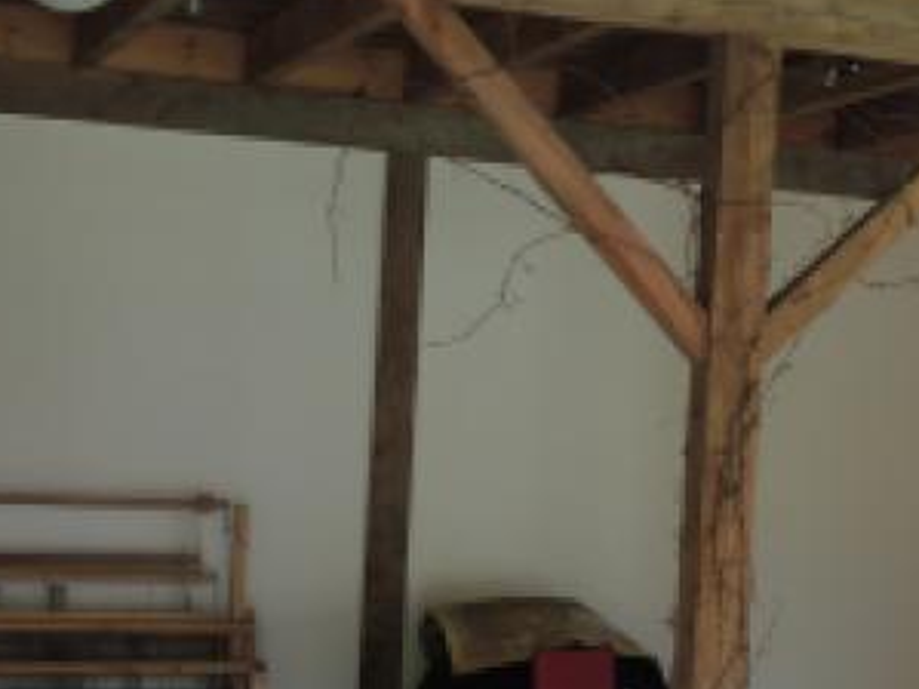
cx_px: 1140
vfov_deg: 15.4
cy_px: 309
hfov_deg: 19.1
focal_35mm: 96
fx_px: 2548
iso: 90
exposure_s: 1/30
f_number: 2
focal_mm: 6
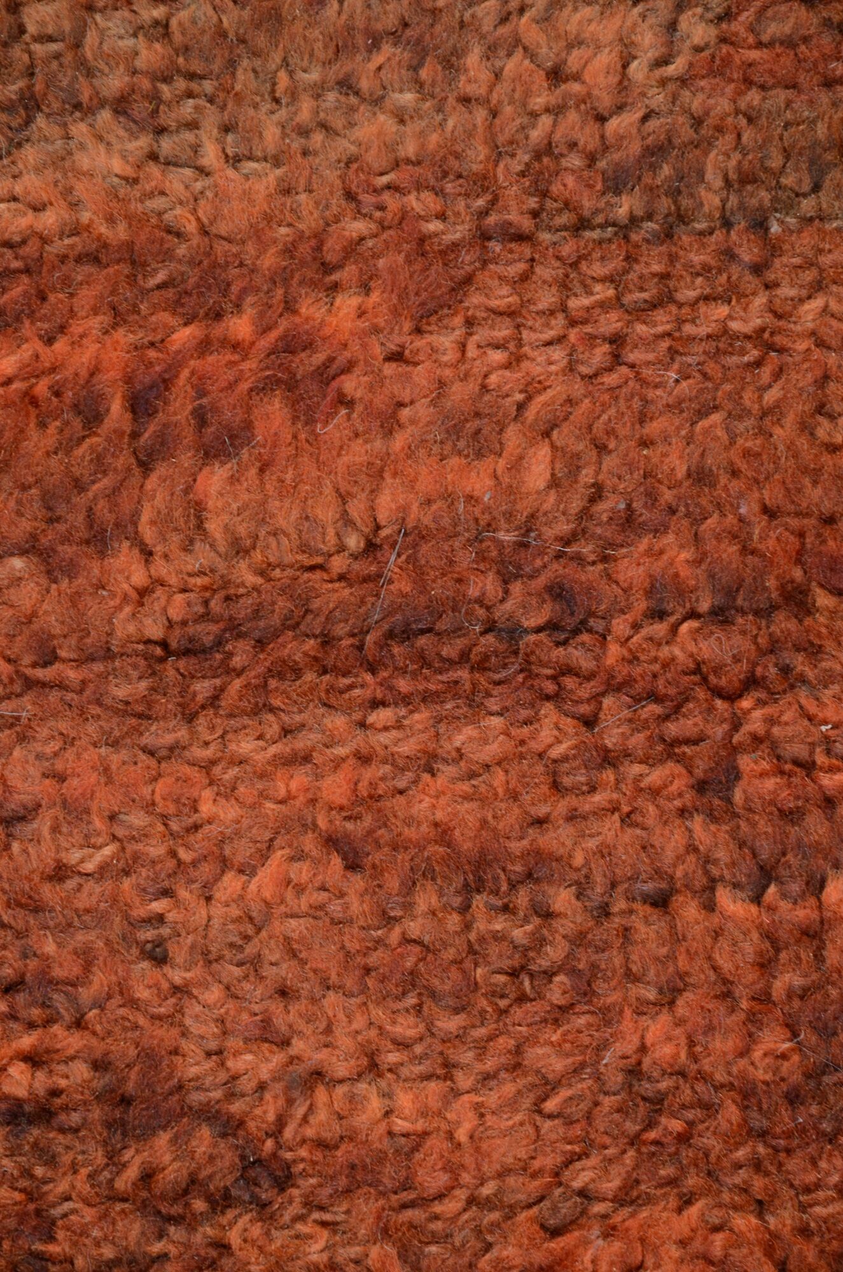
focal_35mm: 128
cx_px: 422
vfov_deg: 16.1
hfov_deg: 10.7
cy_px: 636
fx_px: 4498
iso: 400
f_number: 8
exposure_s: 1/4
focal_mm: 85
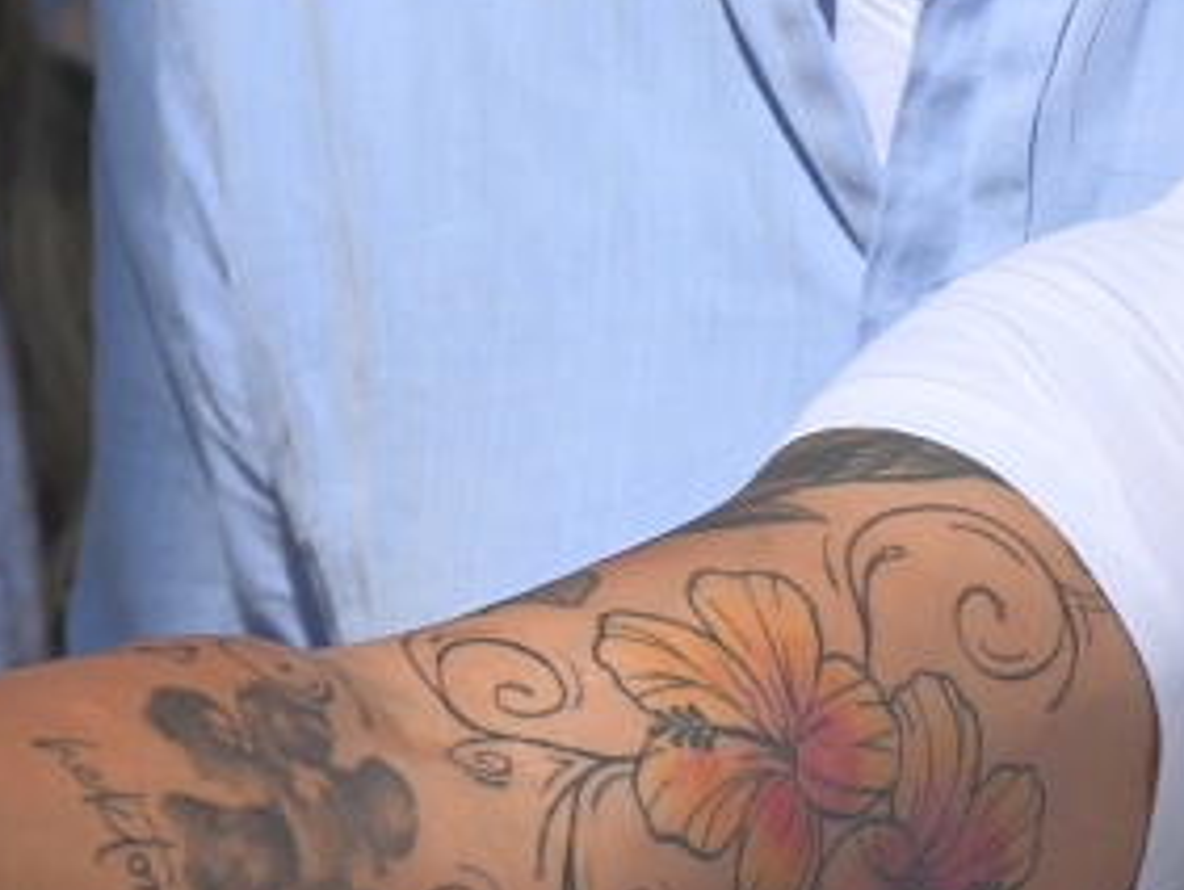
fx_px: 16432
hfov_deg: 4.1
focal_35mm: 480
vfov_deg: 3.1
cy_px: -315
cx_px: 1688
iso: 100
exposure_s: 1/800
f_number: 6.3
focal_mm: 94
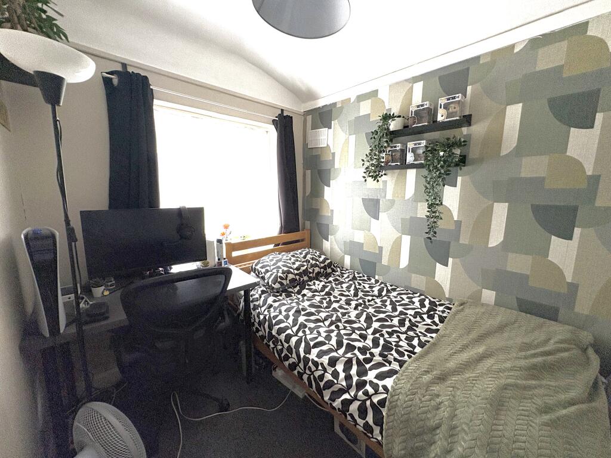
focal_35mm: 14
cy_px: 229
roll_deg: -0.2
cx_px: 306
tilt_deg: -9.0
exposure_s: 1/99
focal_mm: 2.22
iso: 125
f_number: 2.2
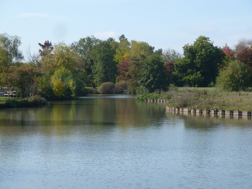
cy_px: 94
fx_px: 757
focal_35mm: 104
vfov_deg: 14.2
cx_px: 126
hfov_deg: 18.9
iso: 80
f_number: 4.3
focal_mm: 17
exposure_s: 1/320
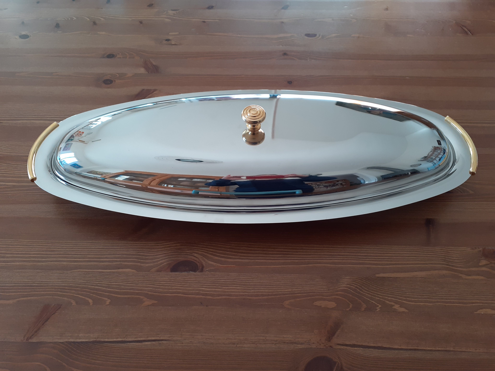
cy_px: 186
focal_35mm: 27
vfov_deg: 51.4
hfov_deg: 65.3
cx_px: 248
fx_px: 386
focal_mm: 3.6
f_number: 1.9
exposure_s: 1/100
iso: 64
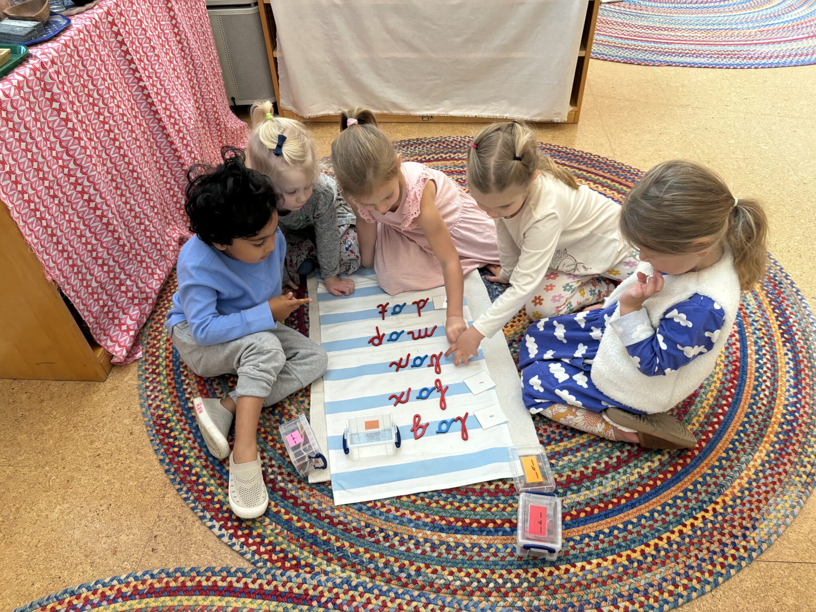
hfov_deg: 67.3
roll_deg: +2.5
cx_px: 408
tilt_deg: -43.4
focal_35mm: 26
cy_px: 306
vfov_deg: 53.1
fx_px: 613
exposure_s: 1/60
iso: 250
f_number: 1.6
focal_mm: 5.96
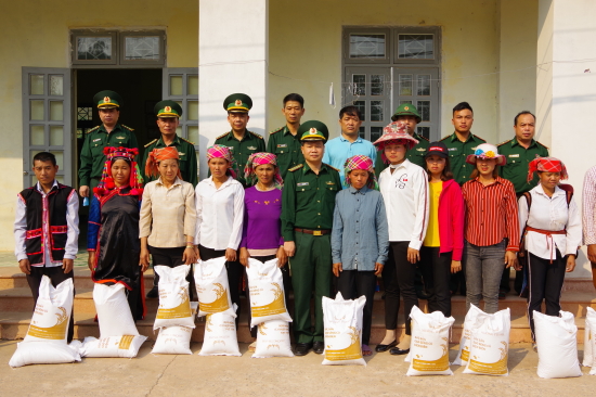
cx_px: 298
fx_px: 513
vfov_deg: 42.3
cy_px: 198
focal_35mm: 31
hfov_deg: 60.3
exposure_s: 1/160
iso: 200
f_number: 11
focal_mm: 21
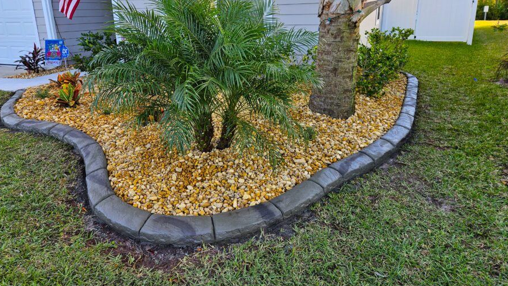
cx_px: 250
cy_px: 114
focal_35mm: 27
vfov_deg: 42.7
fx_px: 364
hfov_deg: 69.9
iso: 25
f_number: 1.8
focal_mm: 5.4
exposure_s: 1/206
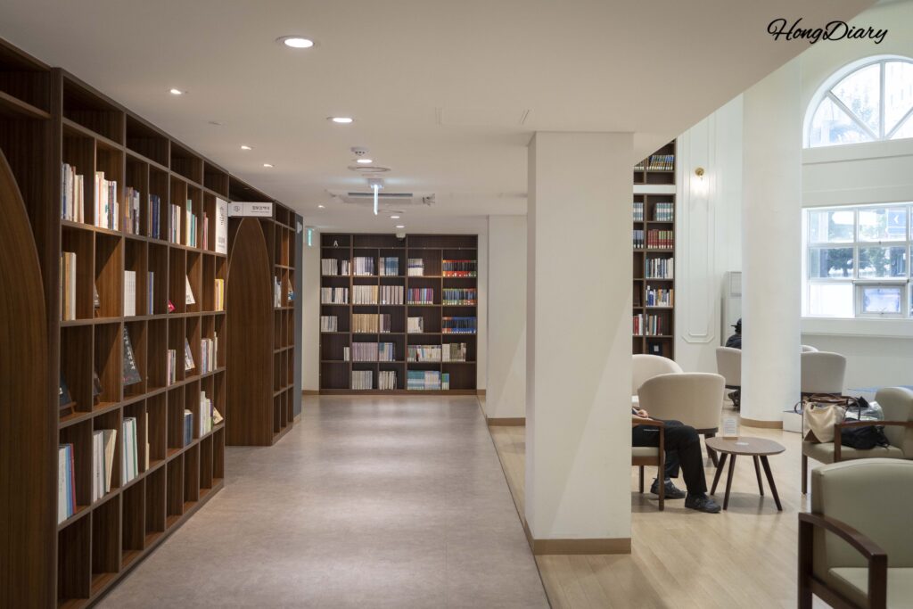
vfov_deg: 36.9
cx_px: 456
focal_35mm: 36
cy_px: 304
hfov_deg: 53.1
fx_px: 913
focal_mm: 36
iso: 1600
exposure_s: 1/160
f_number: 5
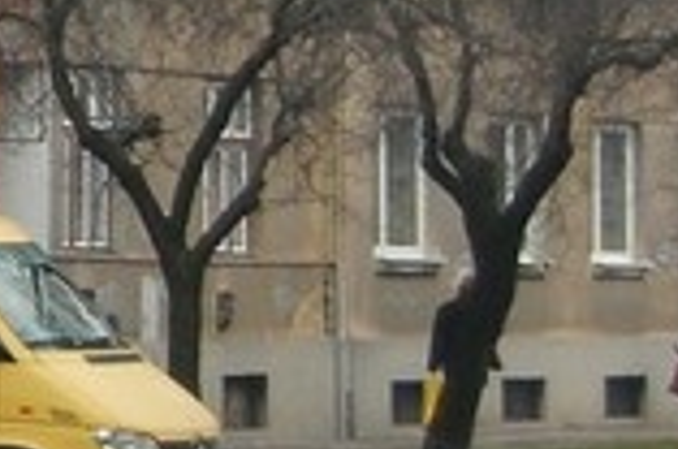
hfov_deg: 5.7
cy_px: -289
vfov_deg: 3.9
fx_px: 6484
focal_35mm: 345
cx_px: -1201
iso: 400
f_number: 5
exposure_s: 1/640
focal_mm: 40
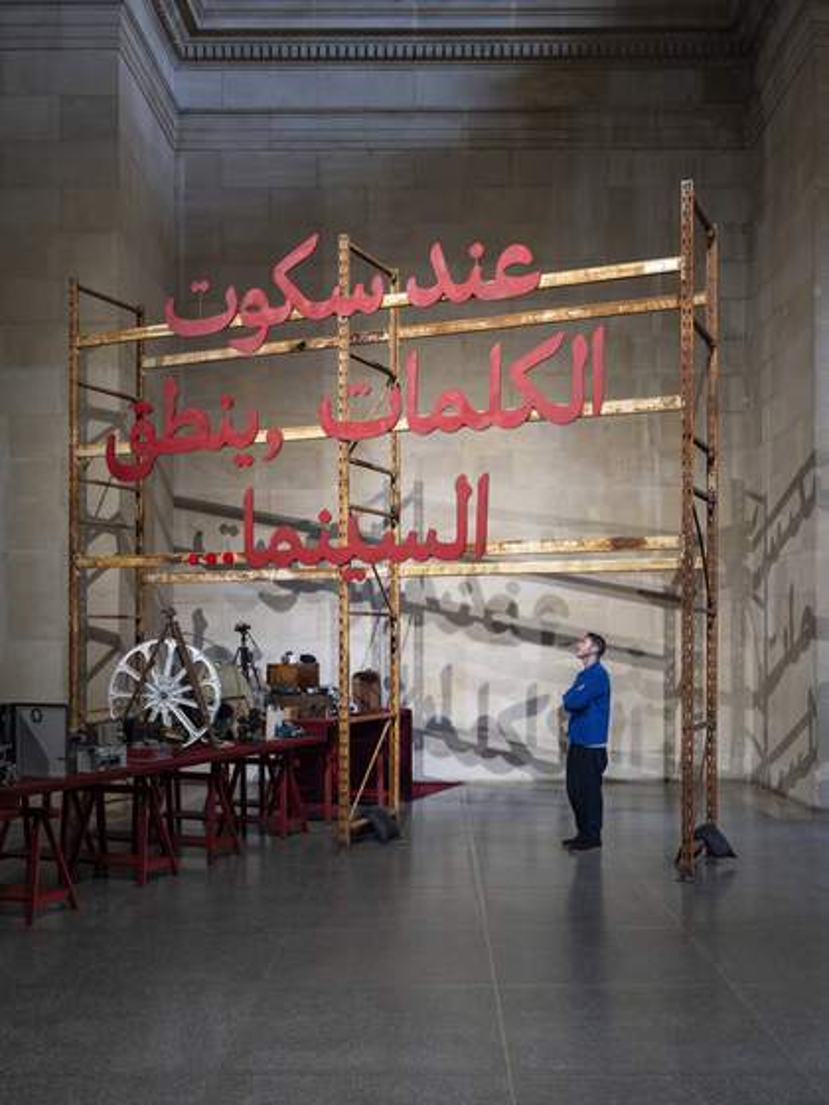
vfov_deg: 51.4
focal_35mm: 36
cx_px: 414
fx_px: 1150
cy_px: 552
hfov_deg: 39.7
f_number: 4
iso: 2000
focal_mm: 45.9
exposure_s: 1/60
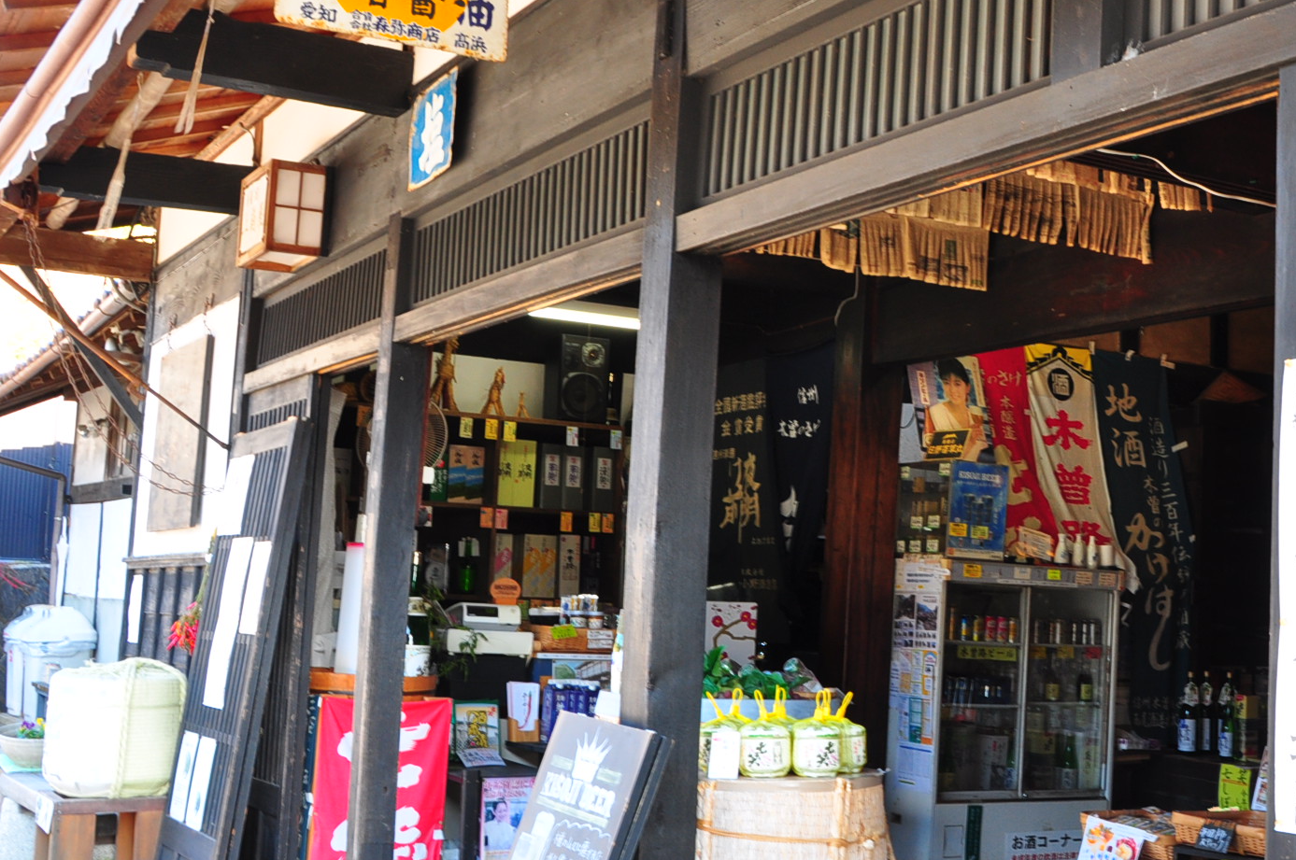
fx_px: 1834
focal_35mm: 51
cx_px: 957
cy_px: 443
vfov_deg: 26.4
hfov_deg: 38.0
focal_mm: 22
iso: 250
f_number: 11
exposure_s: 1/10
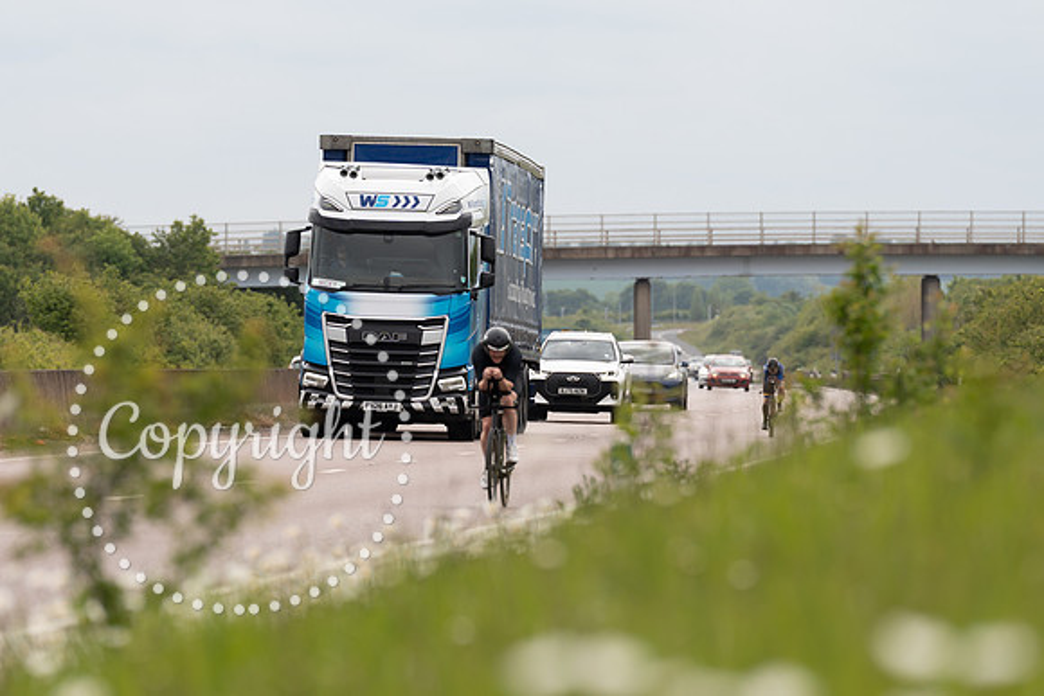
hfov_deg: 7.0
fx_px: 8526
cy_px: 362
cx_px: 502
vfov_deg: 4.7
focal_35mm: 294
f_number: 4
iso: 125
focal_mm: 200
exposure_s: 1/800
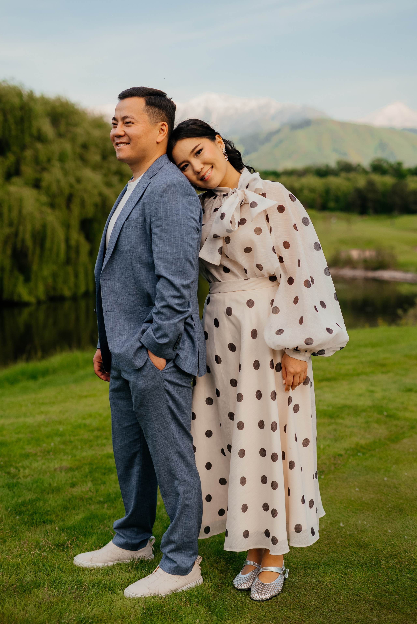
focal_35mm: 50
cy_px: 312
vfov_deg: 39.6
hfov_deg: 27.0
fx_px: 868
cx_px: 208
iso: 250
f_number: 2.5
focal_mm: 50
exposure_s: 1/500
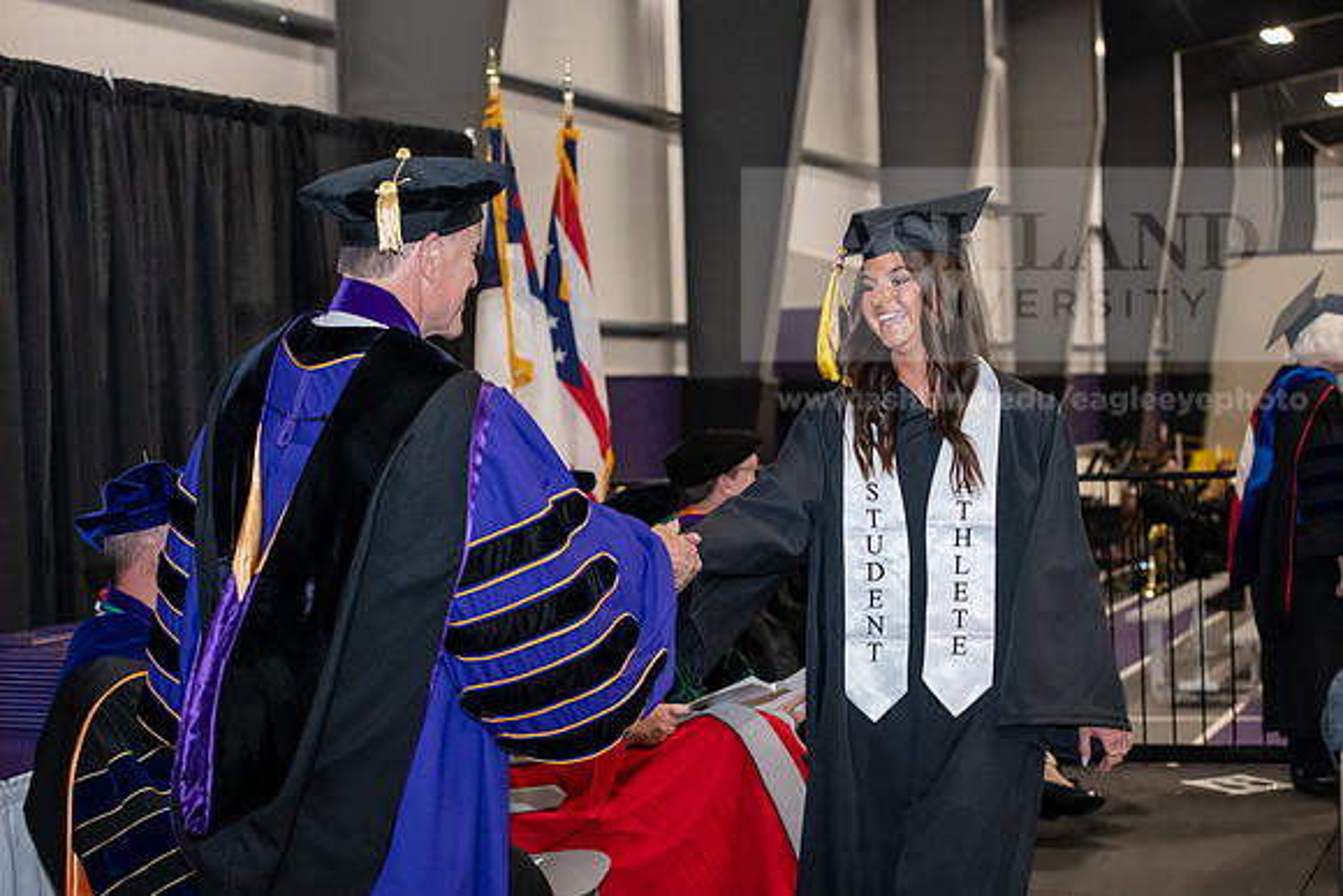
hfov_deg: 28.8
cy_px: 448
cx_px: 672
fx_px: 2612
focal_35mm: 70
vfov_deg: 19.5
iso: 2500
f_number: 5
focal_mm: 70
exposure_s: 1/200
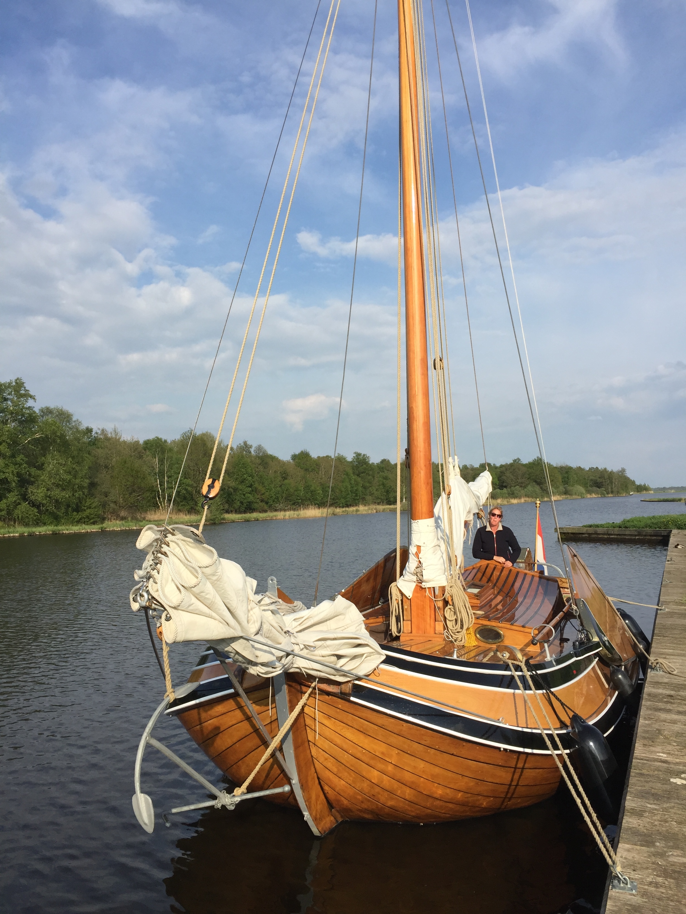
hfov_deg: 48.2
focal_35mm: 29
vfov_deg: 61.7
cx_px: 343
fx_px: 766
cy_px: 457
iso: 32
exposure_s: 1/2198
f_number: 2.2
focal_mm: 4.15
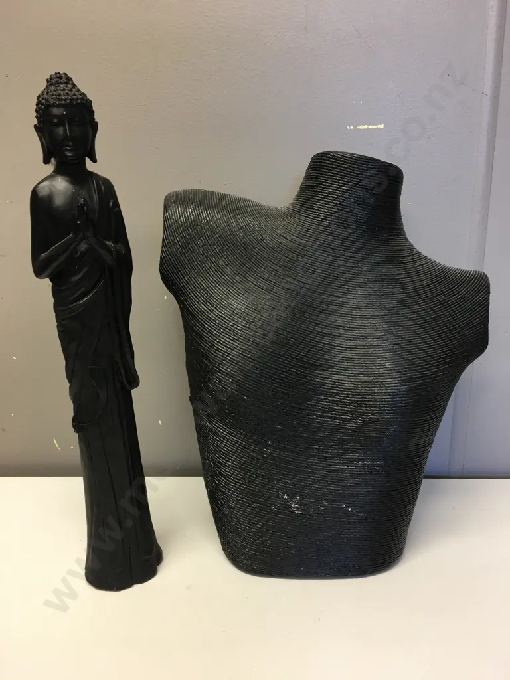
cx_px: 255
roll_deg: +0.1
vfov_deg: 61.7
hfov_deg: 48.2
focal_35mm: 29
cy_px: 340
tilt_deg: -14.6
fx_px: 570
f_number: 2.2
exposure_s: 1/17
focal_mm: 4.15
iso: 32
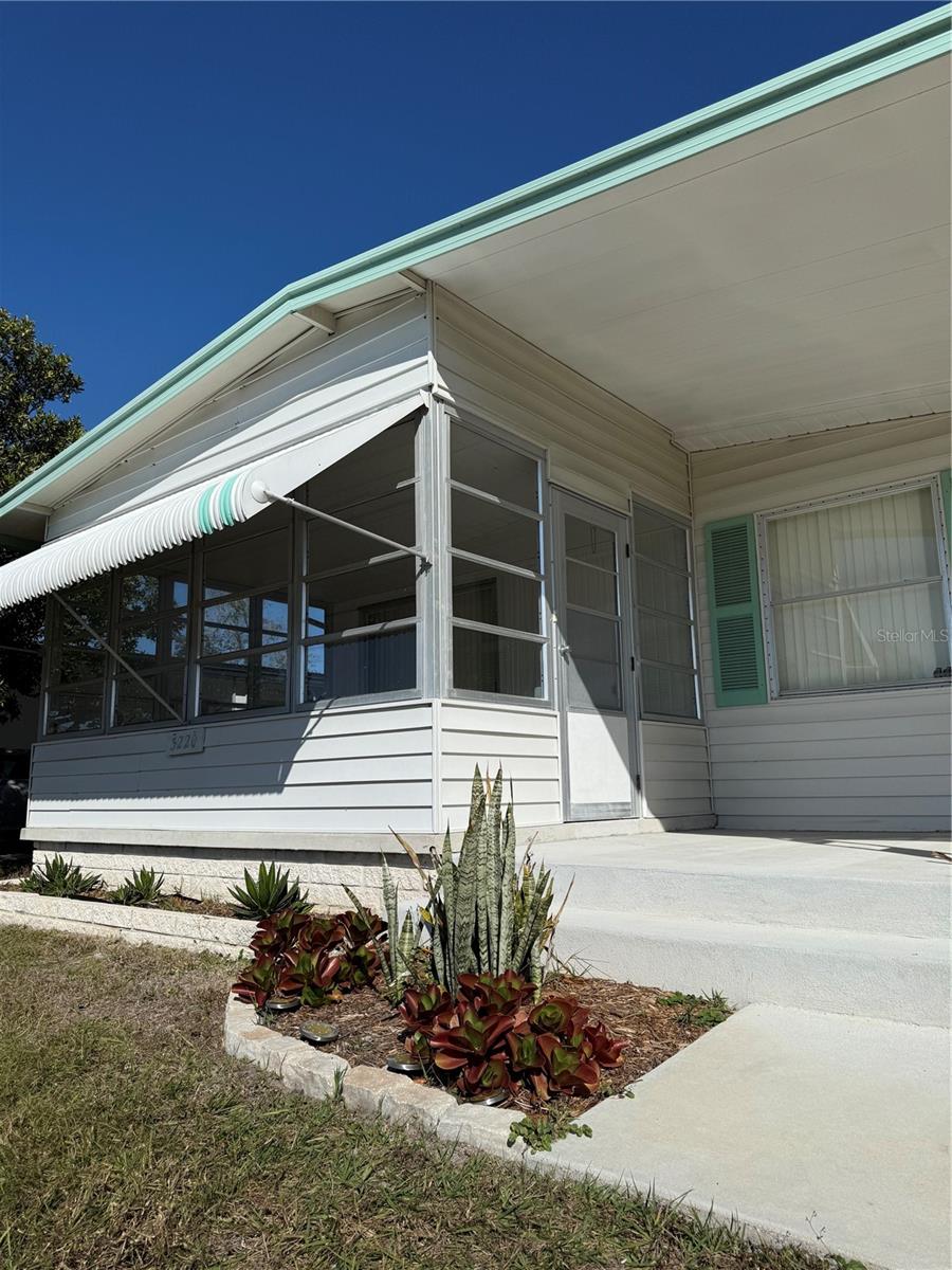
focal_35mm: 24
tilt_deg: +10.2
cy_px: 635
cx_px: 476
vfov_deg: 71.6
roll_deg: +1.1
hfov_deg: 56.8
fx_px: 880
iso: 80
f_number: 1.78
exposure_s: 1/11905
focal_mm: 6.76
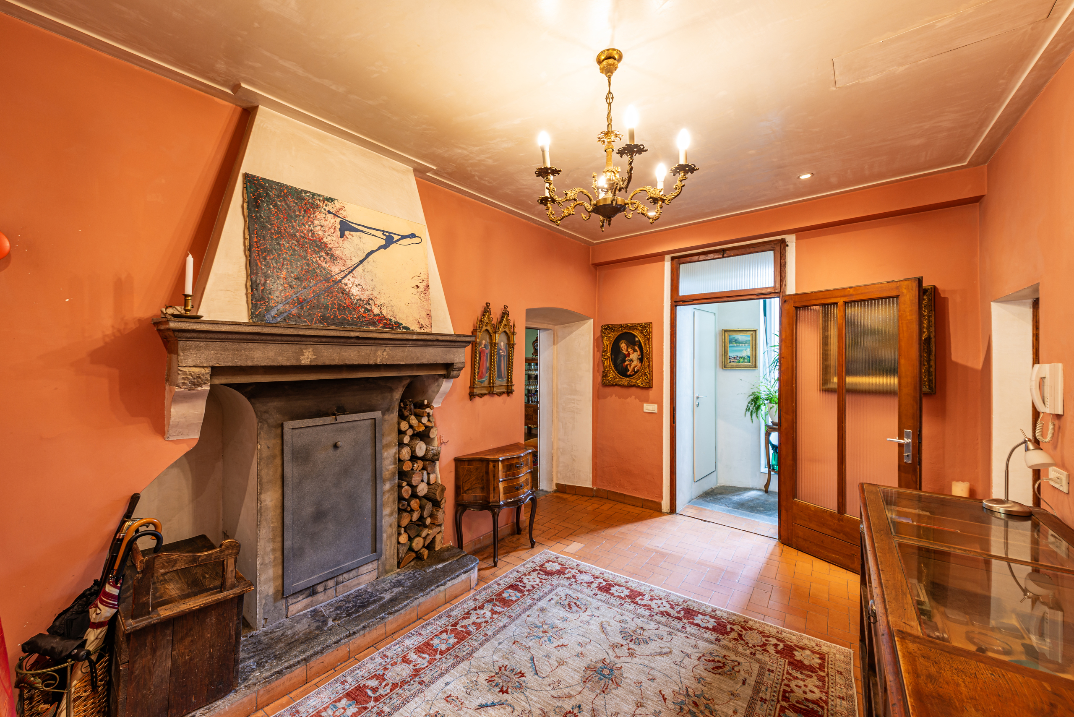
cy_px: 358
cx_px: 537
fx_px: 418
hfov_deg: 104.2
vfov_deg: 81.3
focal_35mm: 14
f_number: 9
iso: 100
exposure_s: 1
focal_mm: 14
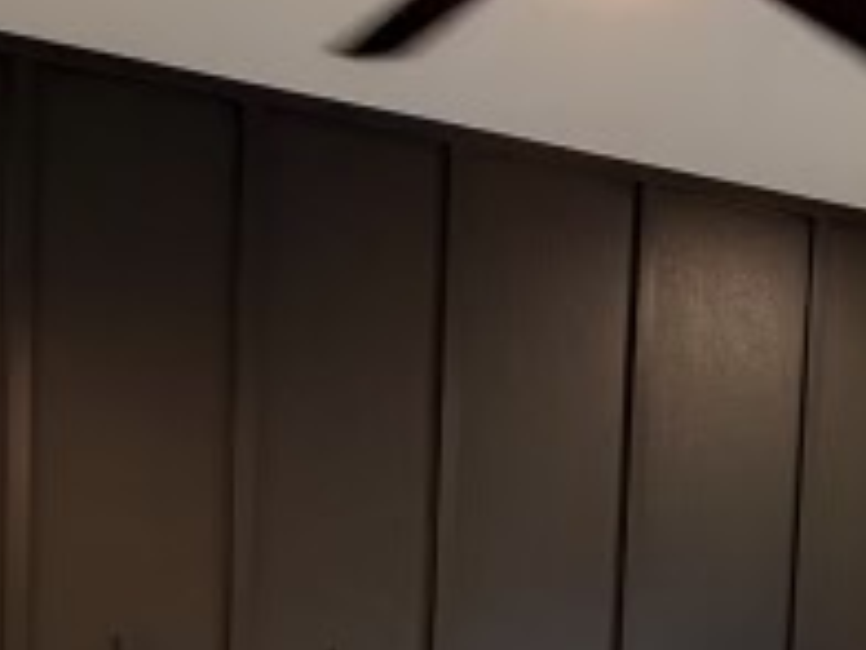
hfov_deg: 26.5
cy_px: 942
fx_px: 1826
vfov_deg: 18.2
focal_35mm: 73
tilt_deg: -5.3
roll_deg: -2.1
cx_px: 566
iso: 200
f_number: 2.2
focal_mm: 2.22
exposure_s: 1/111
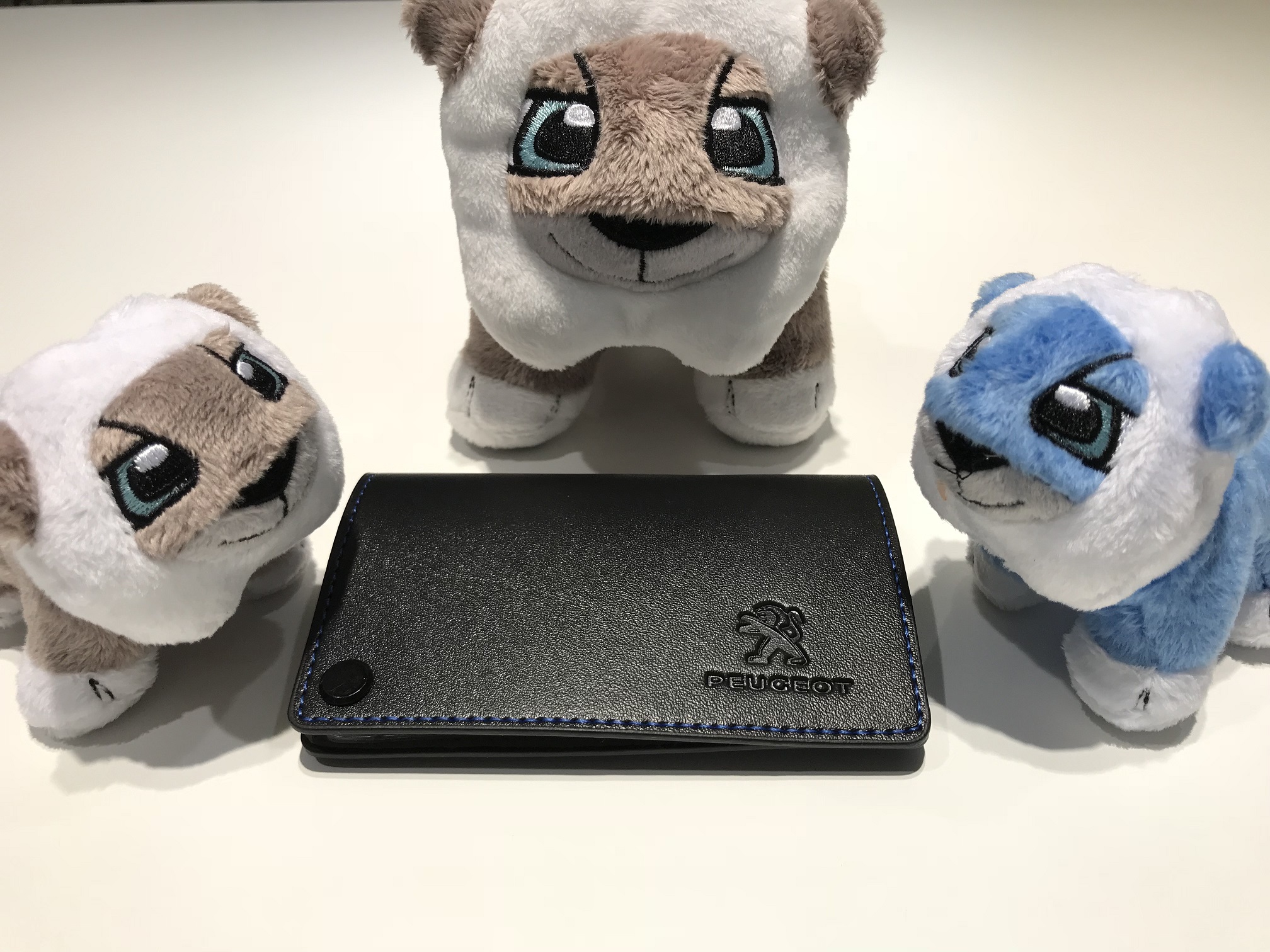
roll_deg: +2.0
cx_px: 635
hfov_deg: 63.4
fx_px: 1027
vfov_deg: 49.7
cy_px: 476
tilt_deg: -34.3
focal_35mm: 28
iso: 32
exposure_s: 1/120
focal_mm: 3.99
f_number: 1.8
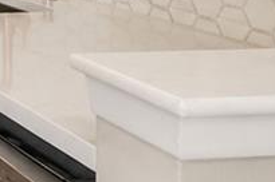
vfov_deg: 16.2
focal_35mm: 75
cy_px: -107
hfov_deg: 17.2
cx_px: -311
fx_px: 572
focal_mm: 10
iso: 2000
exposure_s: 1/60
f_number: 5.6
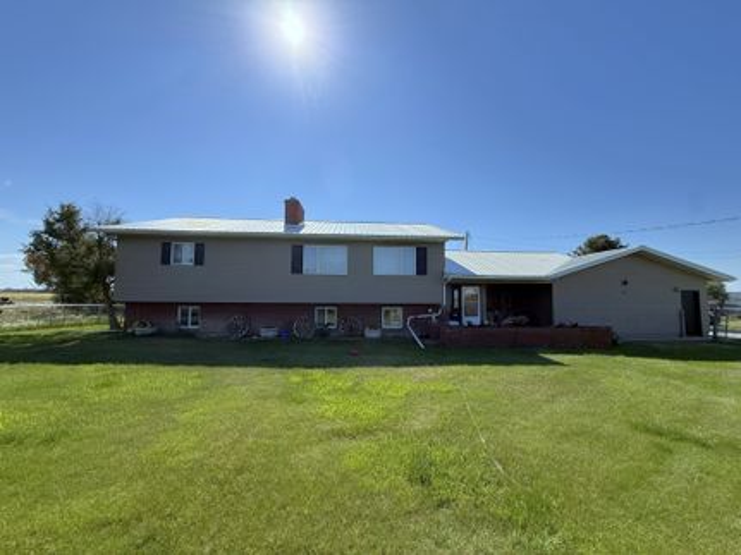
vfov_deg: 85.6
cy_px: 278
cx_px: 370
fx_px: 300
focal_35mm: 14
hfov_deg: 102.1
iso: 20
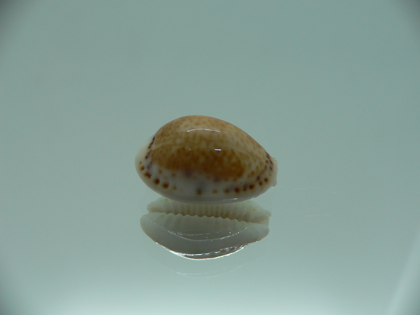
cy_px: 158
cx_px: 210
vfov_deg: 40.7
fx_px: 425
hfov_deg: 52.6
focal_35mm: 35
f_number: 2.8
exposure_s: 1/60
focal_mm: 4.6
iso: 80
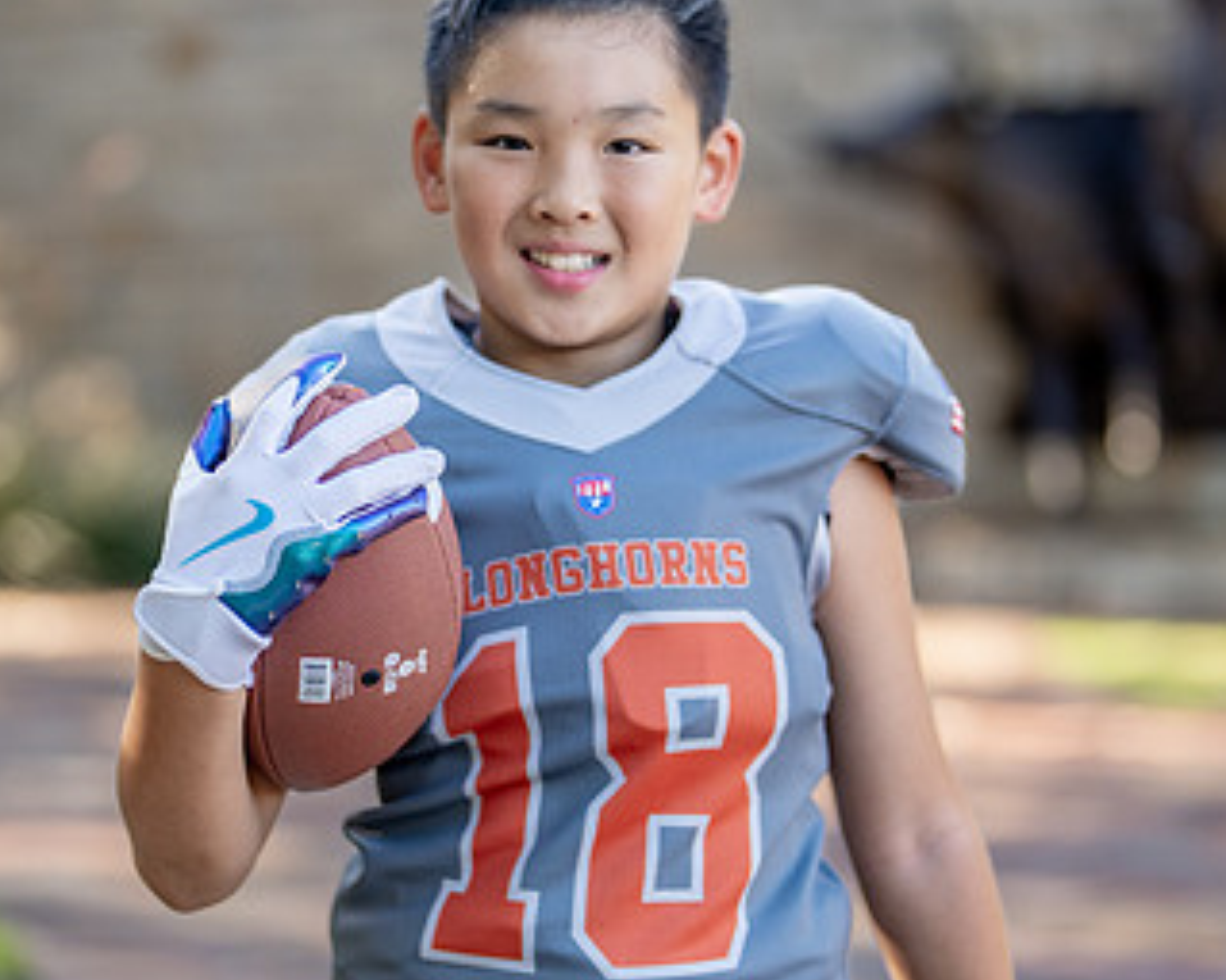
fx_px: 3627
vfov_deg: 15.4
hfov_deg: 19.2
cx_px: 620
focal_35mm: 100
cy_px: 484
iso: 100
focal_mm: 50
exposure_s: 1/800
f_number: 1.2
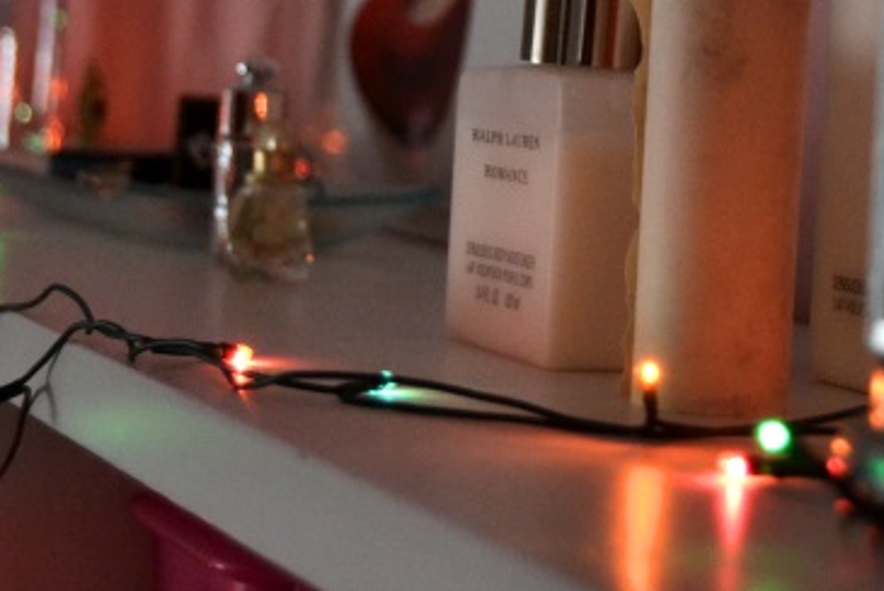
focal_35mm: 131
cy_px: -75
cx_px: 518
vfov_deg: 10.4
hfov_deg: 15.6
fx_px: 3219
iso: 1400
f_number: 4.8
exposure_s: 1/60
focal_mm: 38
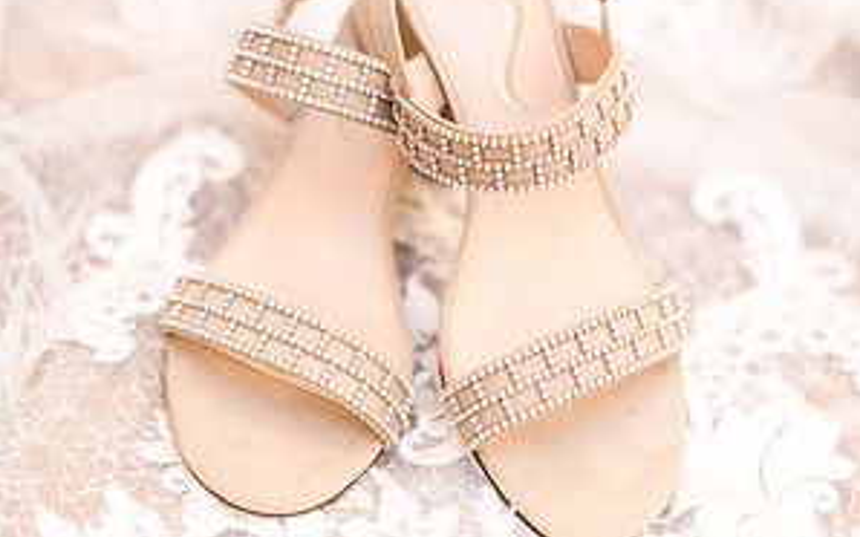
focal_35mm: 77
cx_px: 430
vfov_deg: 16.9
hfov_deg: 26.8
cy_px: 217
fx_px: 1804
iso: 400
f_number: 2
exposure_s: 1/60
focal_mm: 50
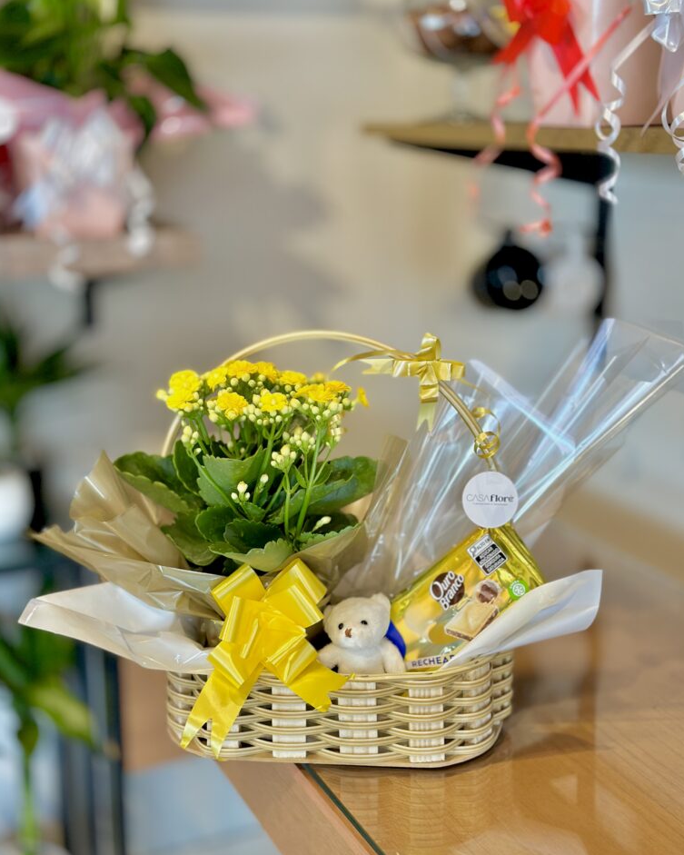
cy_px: 406
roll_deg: +0.0
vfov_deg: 36.6
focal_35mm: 51
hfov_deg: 29.7
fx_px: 1290
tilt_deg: -12.8
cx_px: 345
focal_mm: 6.86
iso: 160
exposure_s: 1/120
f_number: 1.78
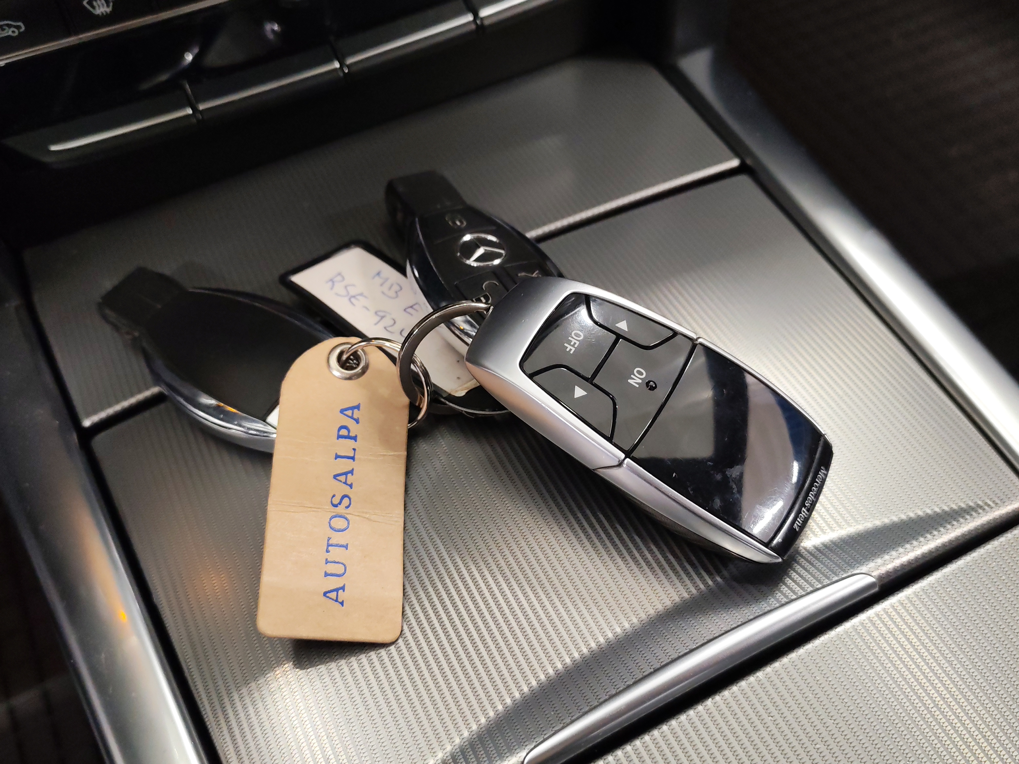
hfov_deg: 56.8
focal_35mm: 32
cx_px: 510
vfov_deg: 44.2
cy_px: 382
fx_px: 942
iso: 1600
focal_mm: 6.12
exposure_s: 1/50
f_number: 1.9
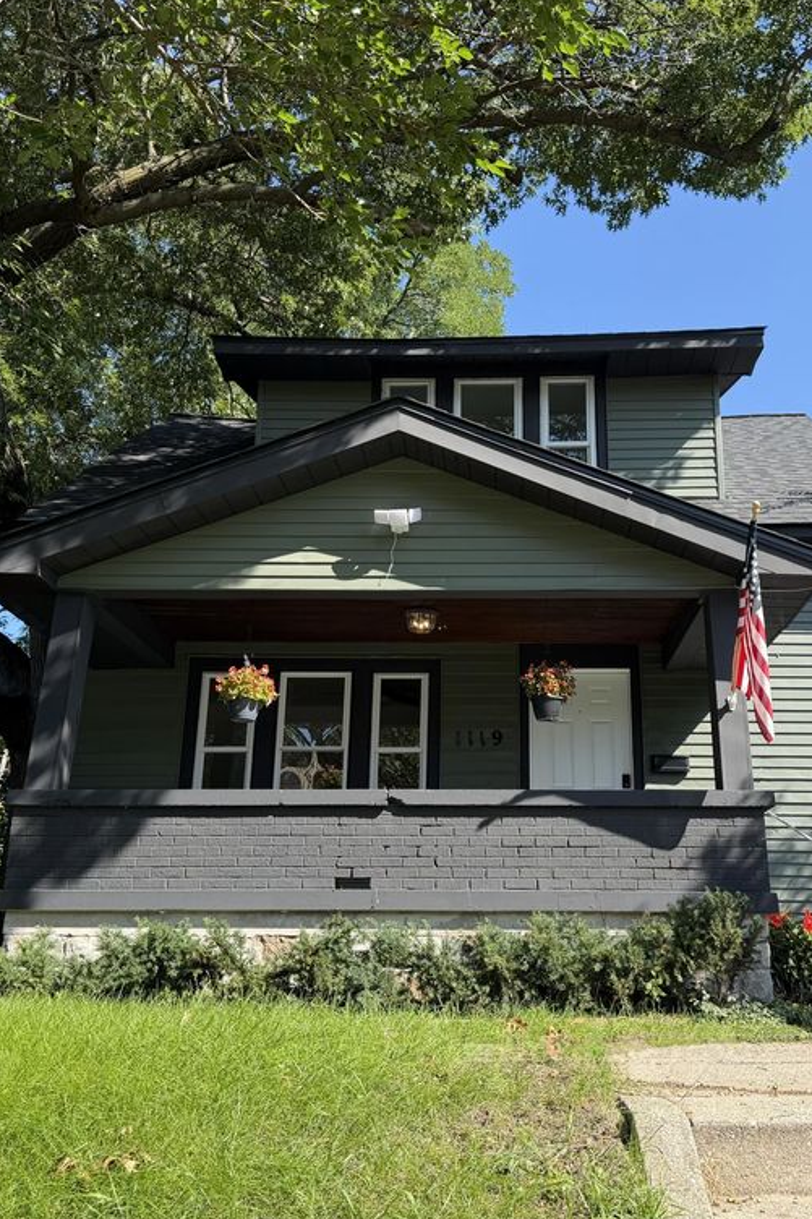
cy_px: 608
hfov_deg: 38.7
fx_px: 1151
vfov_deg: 55.8
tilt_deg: +16.7
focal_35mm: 34
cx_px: 488
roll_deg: -0.8
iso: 80
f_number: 1.78
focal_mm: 6.76
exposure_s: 1/1314
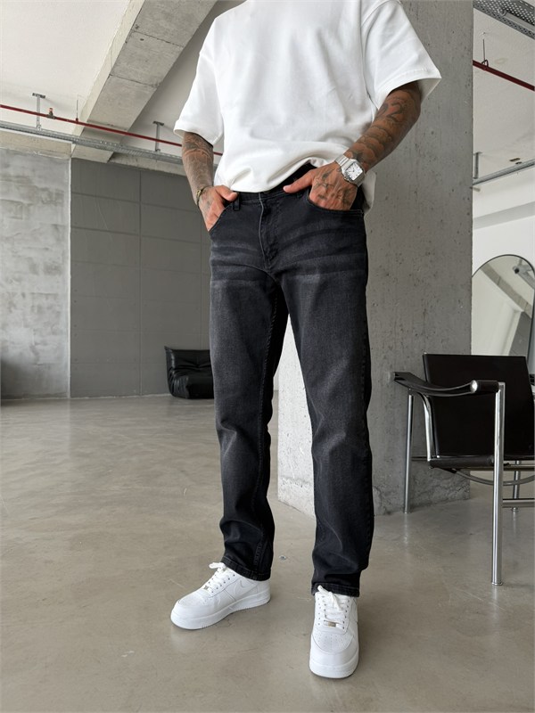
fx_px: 495
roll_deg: -0.3
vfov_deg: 71.6
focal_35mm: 24
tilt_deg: -0.9
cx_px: 268
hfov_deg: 56.8
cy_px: 356
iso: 64
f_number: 1.78
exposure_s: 1/182
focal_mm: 6.76
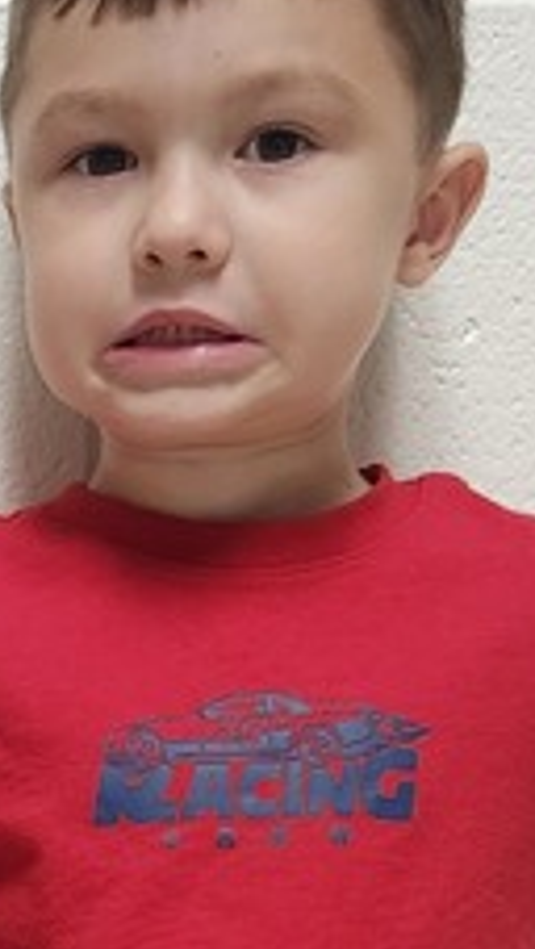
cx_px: -259
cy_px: 1217
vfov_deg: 17.8
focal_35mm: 113
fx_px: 2845
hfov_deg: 10.4
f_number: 1.8
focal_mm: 5.54
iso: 800
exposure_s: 1/120
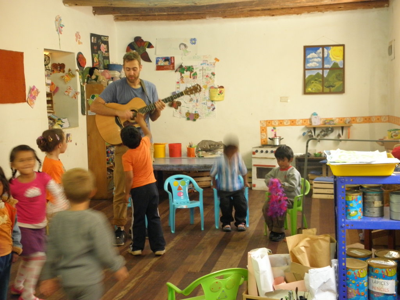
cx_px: 200
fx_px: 508
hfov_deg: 42.9
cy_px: 150
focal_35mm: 44
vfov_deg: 32.9
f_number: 3.9
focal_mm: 7.9
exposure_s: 1/8
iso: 250
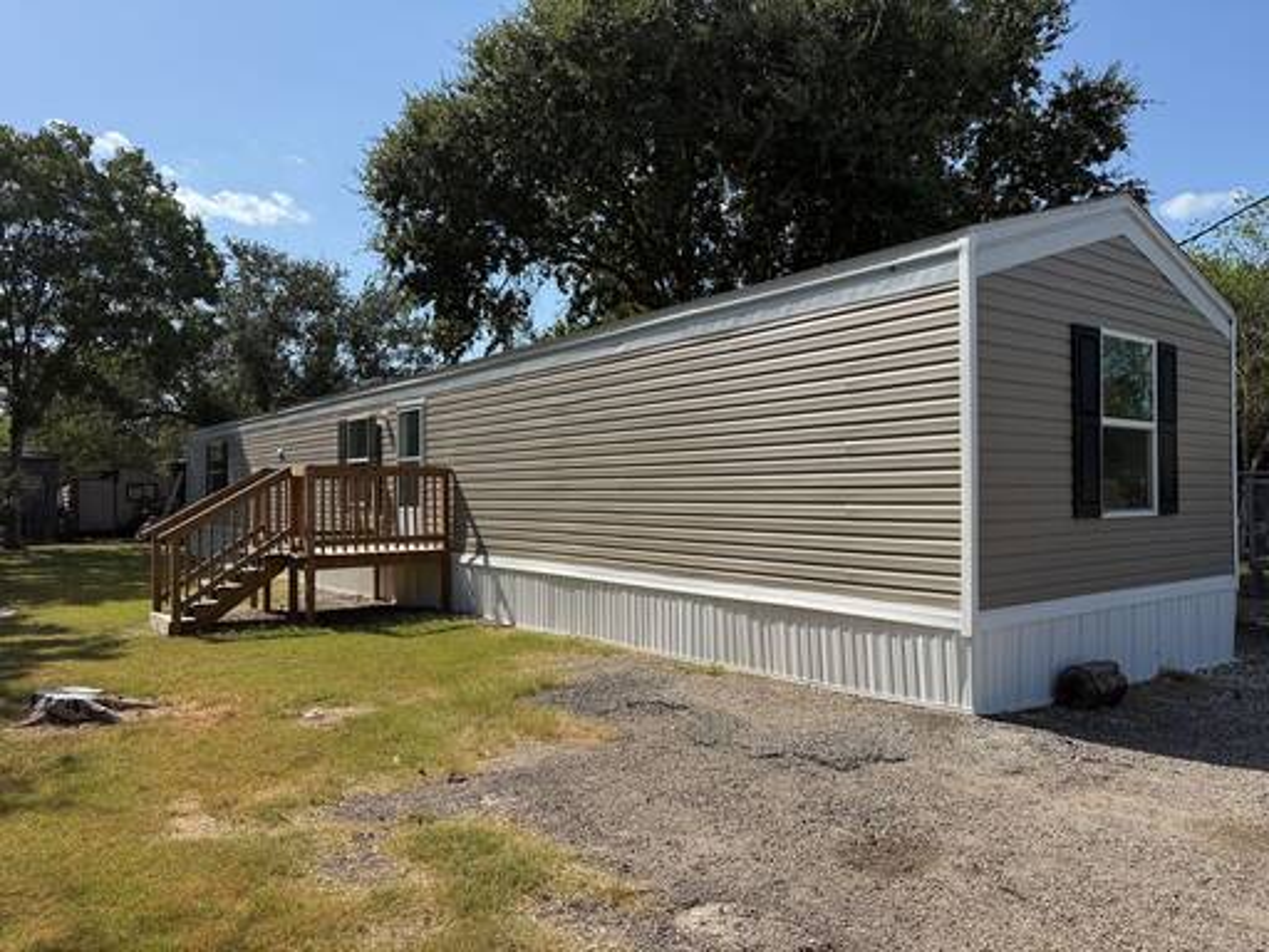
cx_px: 634
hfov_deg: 71.6
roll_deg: +1.3
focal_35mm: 24
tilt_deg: +4.2
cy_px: 476
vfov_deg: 56.8
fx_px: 880
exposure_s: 1/4405
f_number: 1.78
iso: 80
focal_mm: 6.76
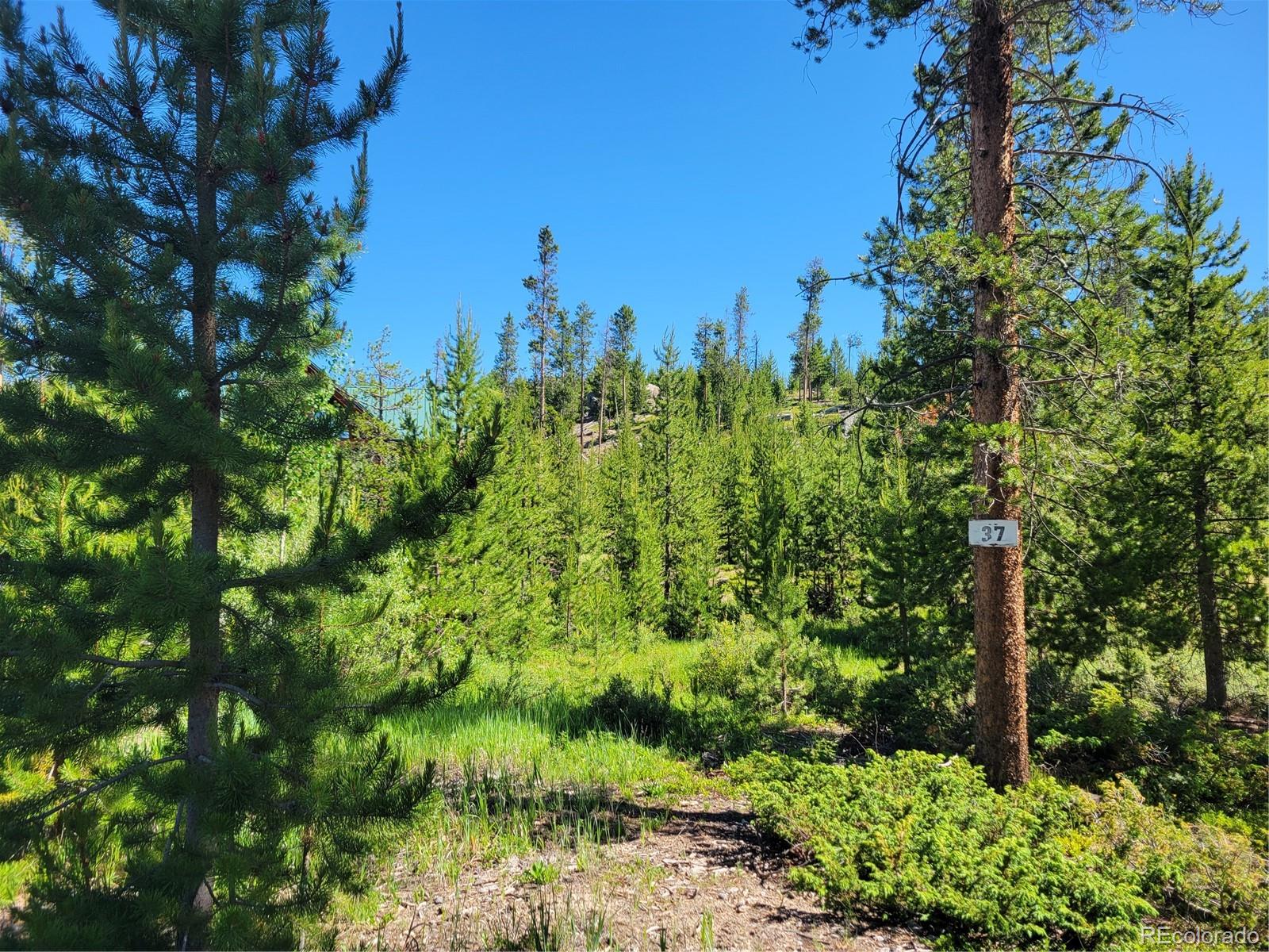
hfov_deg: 67.3
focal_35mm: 26
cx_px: 634
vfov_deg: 53.1
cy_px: 476
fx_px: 953
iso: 40
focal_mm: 5.4
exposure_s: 1/973
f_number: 1.8
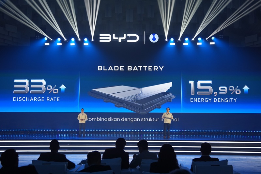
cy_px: 87
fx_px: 297
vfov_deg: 32.6
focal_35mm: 41
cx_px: 130
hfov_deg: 47.4
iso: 1250
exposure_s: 1/640
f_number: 2.8
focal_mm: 41
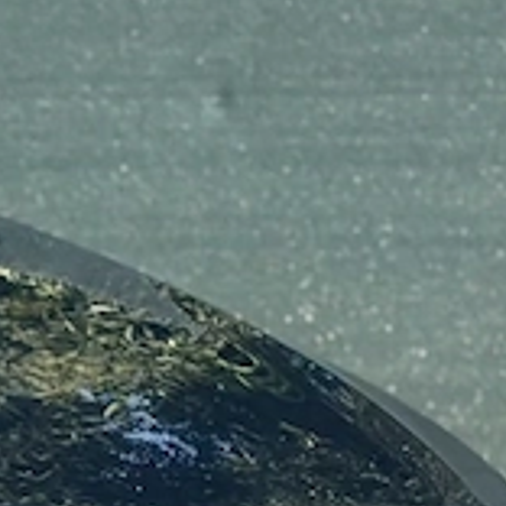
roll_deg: +1.3
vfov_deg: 6.4
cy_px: 629
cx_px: -694
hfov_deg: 6.2
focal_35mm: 272
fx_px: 4498
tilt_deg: -9.7
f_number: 1.78
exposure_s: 1/3731
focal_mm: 6.86
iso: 80
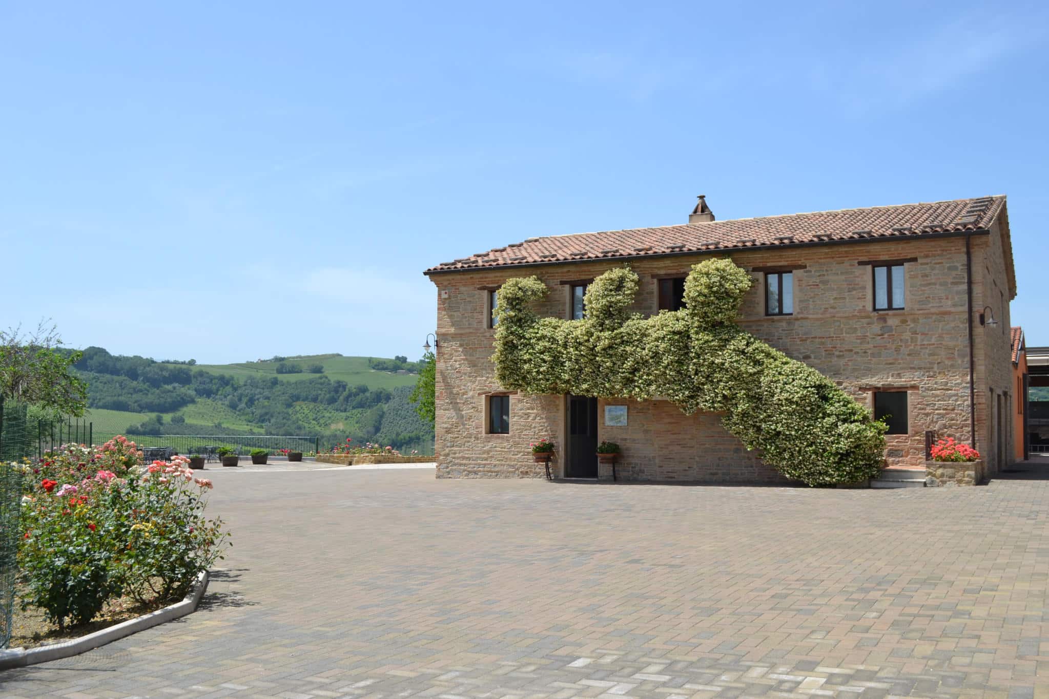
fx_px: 962
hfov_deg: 57.2
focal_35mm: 33
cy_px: 350
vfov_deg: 40.0
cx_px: 524
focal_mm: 22
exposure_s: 1/250
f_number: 8
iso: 100
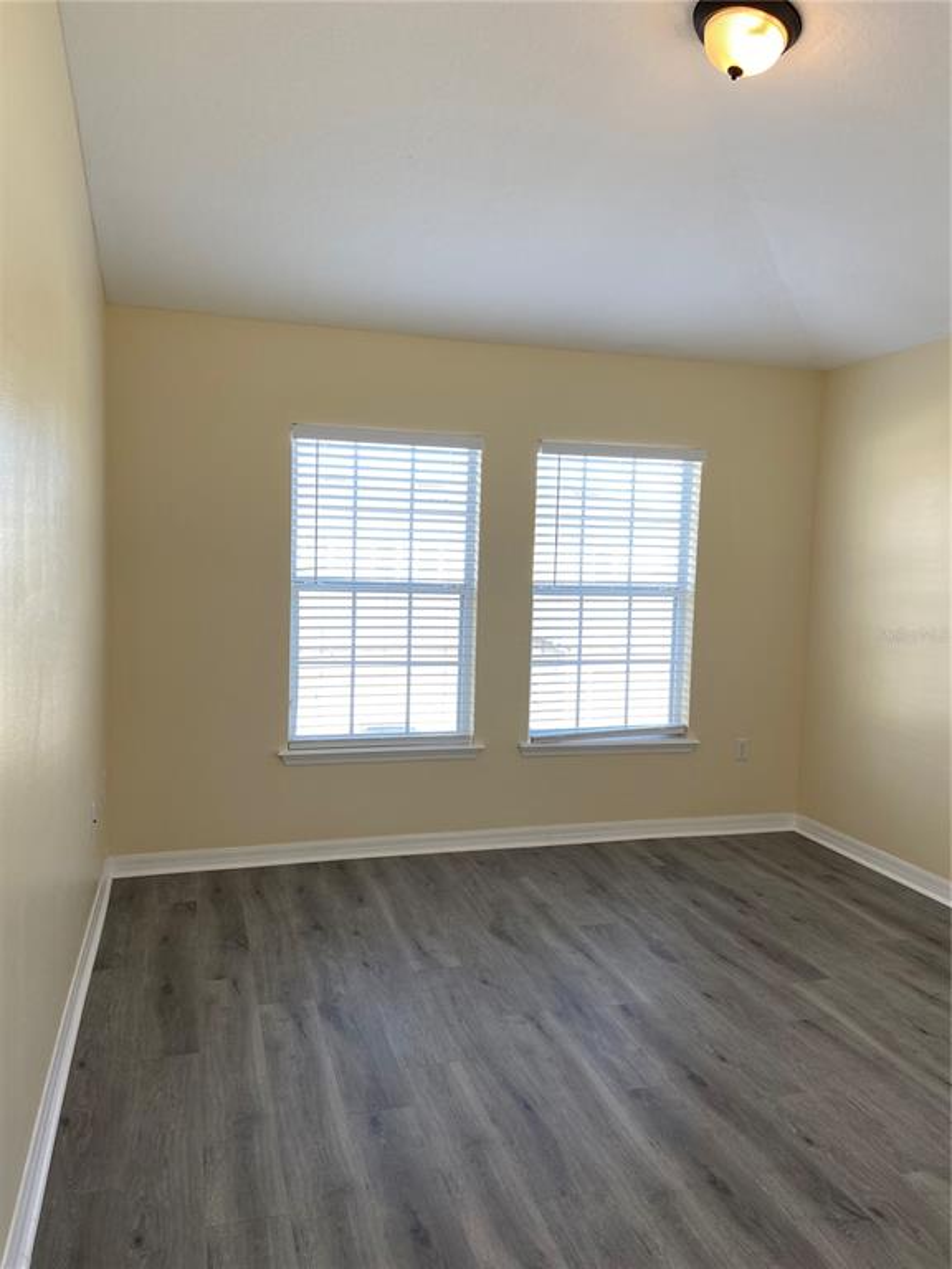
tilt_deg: -5.2
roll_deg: -1.5
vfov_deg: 67.3
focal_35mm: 26
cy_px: 634
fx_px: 953
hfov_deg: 53.1
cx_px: 476
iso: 32
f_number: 1.8
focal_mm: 4.25
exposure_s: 1/125
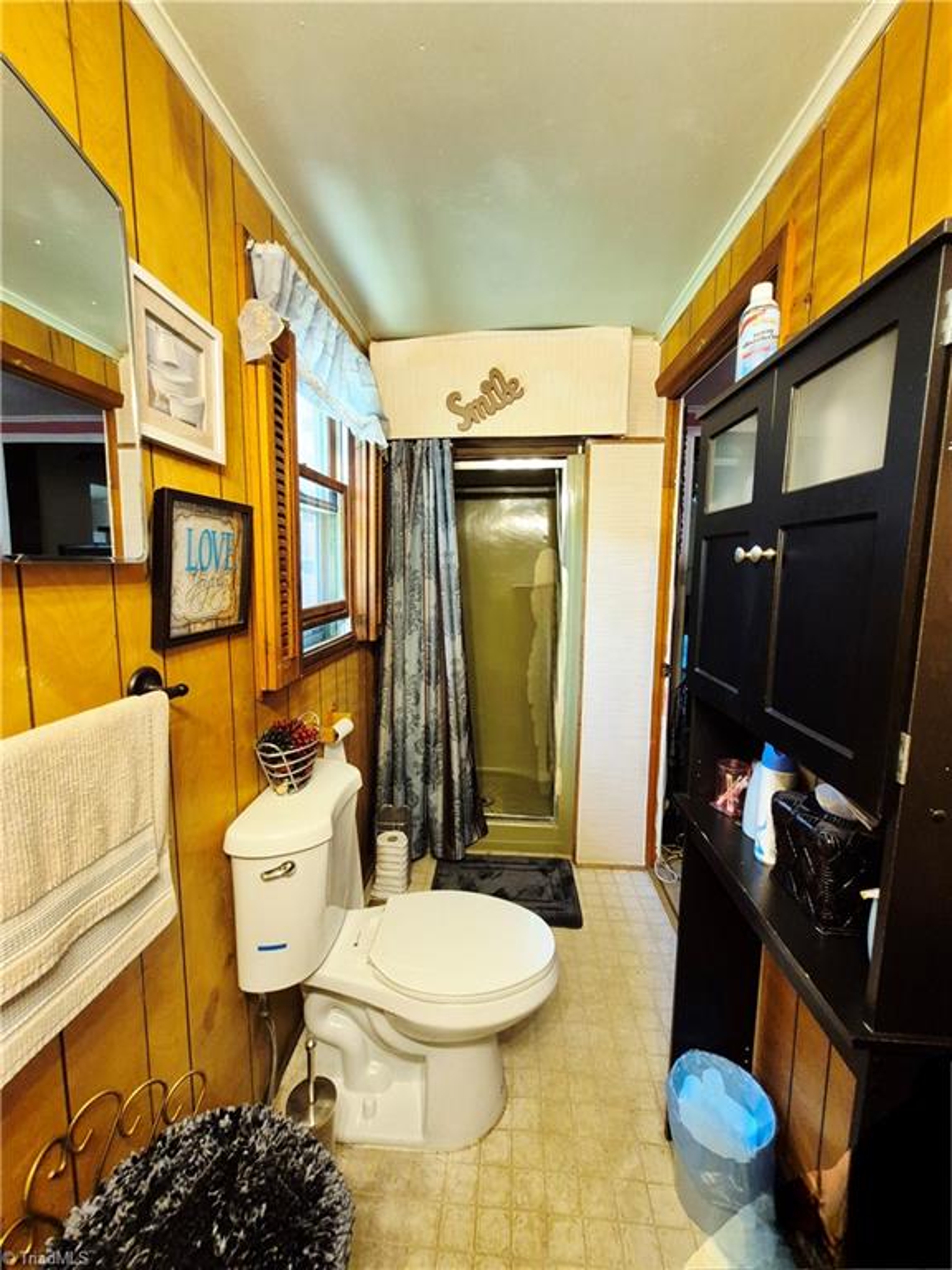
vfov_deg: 106.2
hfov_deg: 89.9
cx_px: 476
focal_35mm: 13
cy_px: 635
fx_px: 477
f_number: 2.2
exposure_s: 1/60.2
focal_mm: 1.74
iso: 400
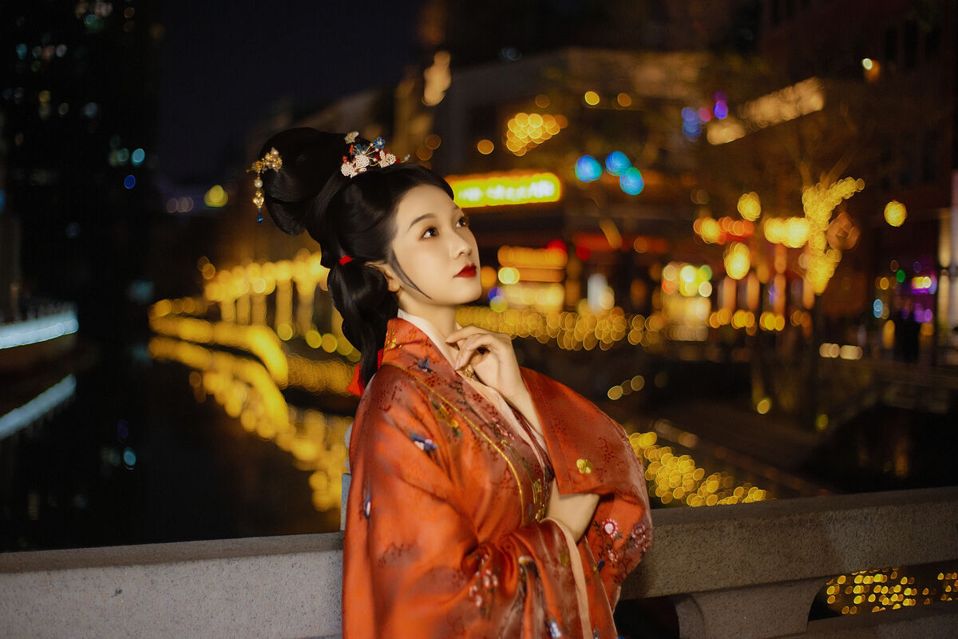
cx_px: 479
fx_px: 1304
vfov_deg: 27.5
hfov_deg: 40.3
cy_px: 320
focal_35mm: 49
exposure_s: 1/125
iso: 1600
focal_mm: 50
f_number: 2
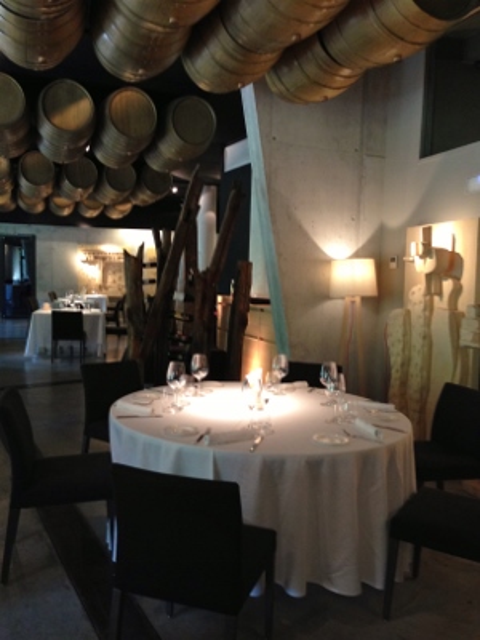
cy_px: 320
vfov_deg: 55.4
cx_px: 240
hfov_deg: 42.9
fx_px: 610
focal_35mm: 33
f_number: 2.4
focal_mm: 4.12
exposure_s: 1/20
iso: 160
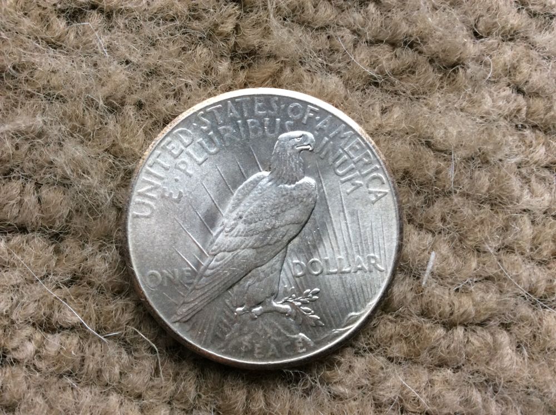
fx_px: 513
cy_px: 208
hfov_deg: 56.9
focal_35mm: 32
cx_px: 278
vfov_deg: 44.1
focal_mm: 3.3
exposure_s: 1/24
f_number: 2.4
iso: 80
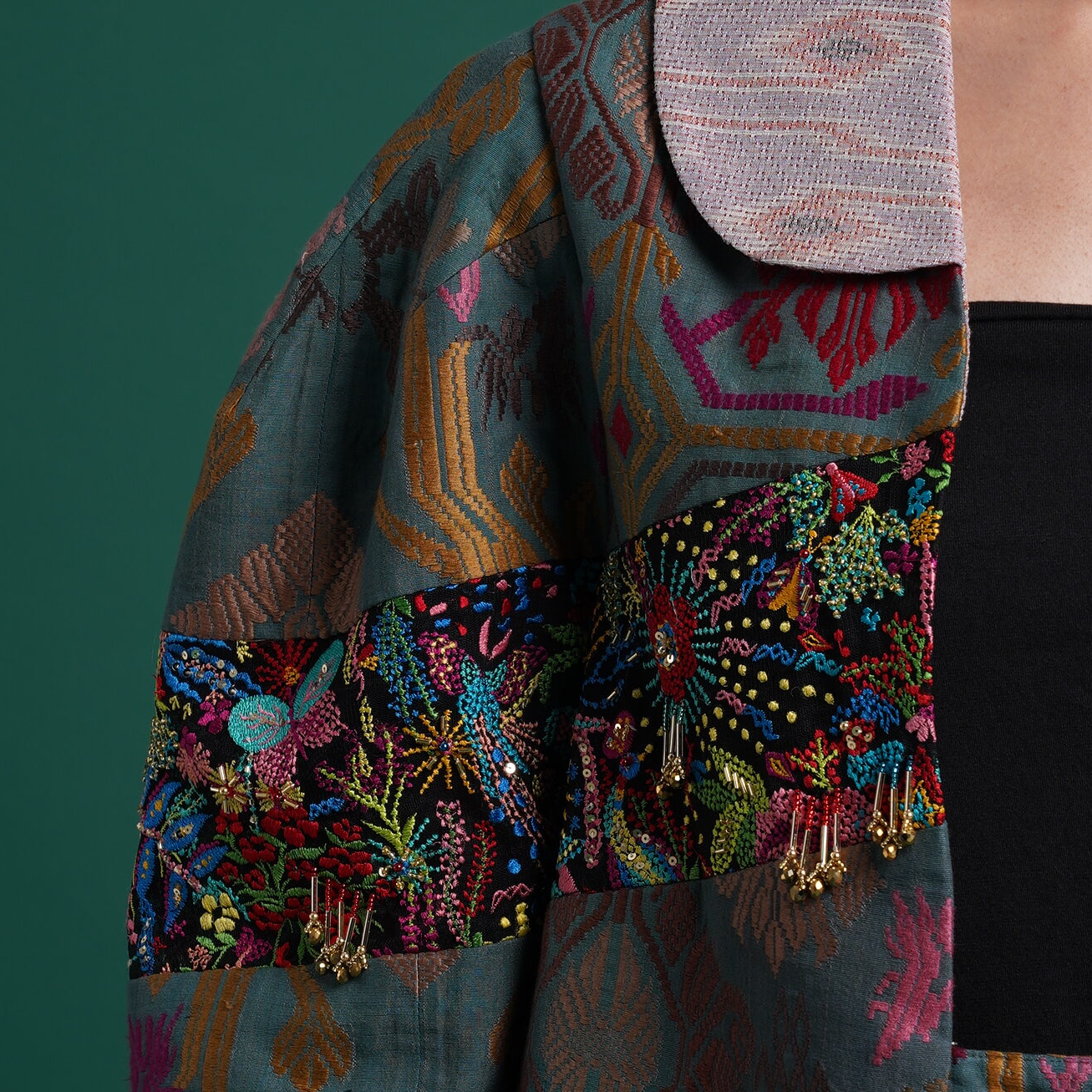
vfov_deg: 13.6
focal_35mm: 128
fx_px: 4568
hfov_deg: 13.6
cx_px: 546
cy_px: 682
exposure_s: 1/125
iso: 200
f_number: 10
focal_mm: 67
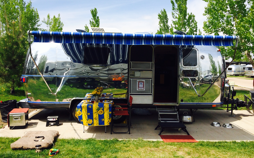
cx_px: 128
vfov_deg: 39.4
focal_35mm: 32
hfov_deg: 59.7
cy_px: 72
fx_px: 222
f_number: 2.2
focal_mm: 4.12
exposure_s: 1/2415
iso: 40
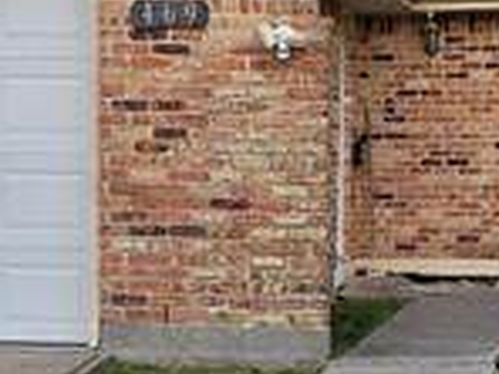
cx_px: 317
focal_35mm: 159
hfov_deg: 12.4
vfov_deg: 9.3
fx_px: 2292
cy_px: 337
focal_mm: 6.3
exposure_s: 1/180
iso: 32
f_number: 1.7
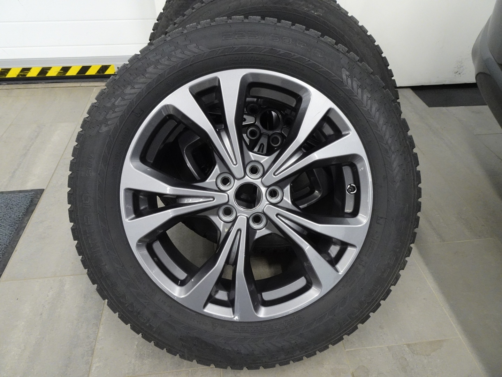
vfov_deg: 56.8
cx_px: 251
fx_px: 348
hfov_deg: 71.6
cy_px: 188
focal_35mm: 24
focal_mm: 4.25
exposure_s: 1/30
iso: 640
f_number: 3.5
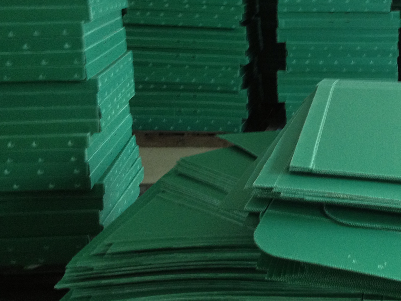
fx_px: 788
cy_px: 98
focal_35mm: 68
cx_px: 381
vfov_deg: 21.5
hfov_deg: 27.3
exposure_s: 1/20
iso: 125
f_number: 2.4
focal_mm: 4.28
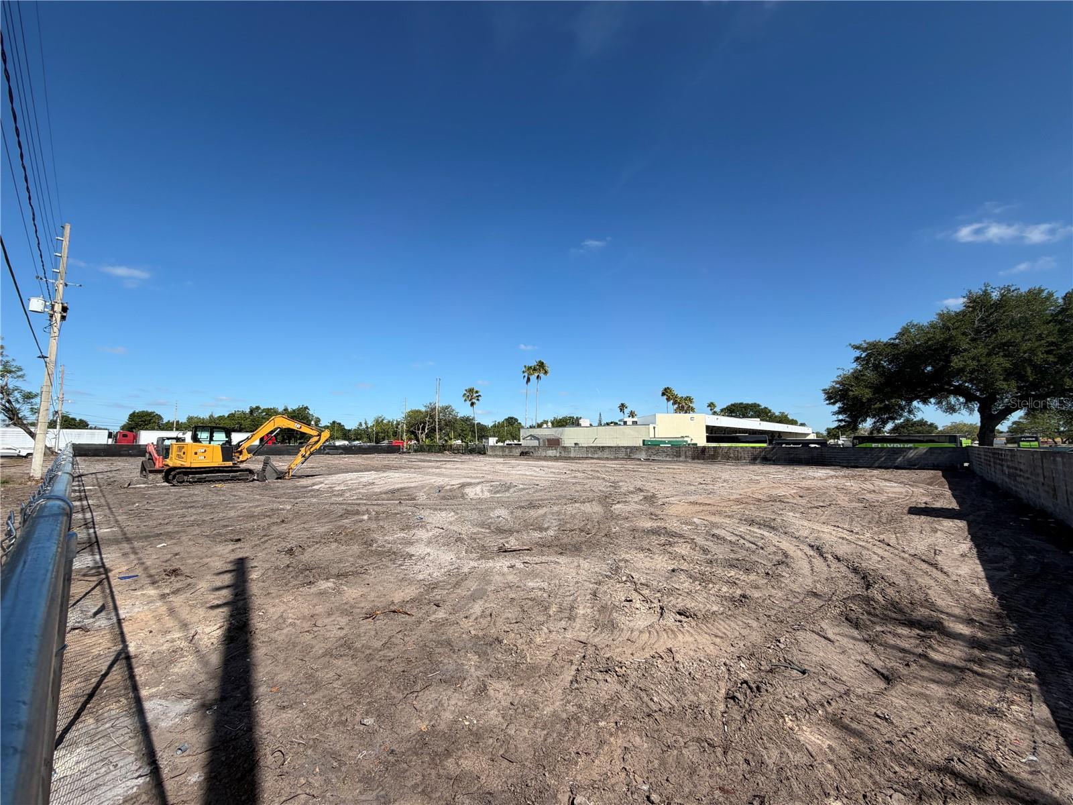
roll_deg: +0.2
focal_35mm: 14
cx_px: 536
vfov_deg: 85.7
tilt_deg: +5.2
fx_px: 434
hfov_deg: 102.1
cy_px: 402
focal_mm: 2.22
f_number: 2.2
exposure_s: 1/888
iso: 20
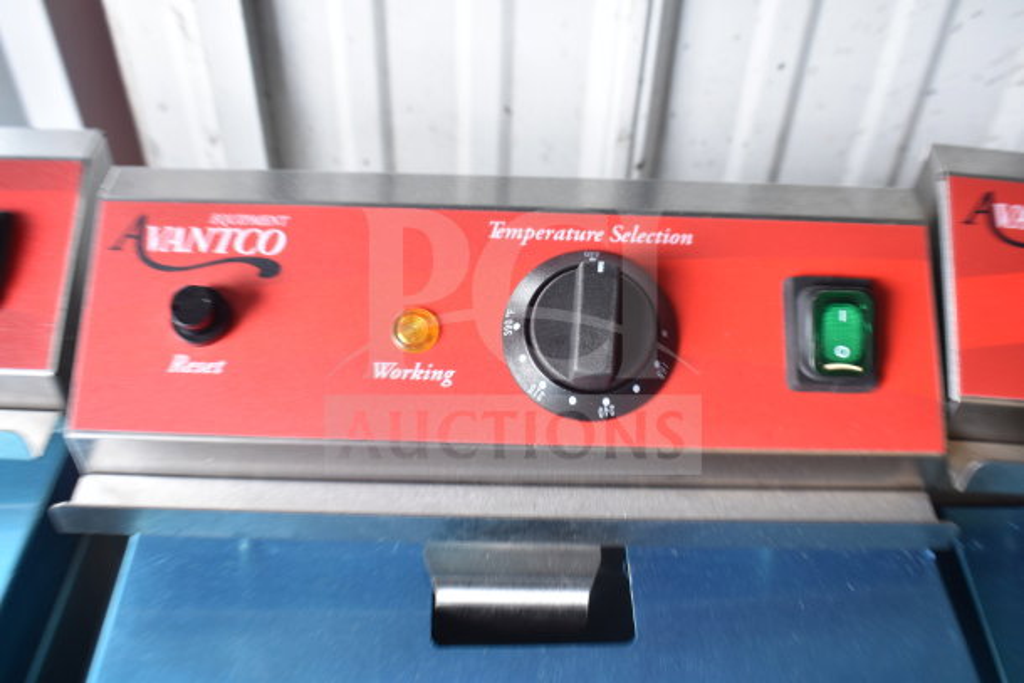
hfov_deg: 55.1
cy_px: 342
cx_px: 512
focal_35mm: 34
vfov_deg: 38.4
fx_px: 982
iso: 320
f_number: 3.8
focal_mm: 23
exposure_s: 1/40
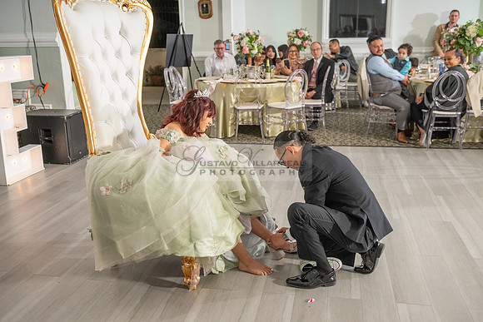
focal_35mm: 35
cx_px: 242
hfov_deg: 54.4
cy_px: 161
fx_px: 470
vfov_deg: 37.9
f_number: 3.5
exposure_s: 1/200
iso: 500
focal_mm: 35
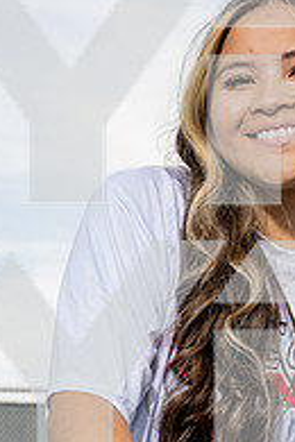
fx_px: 1917
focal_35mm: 156
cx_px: 170
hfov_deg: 8.8
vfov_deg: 13.1
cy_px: 362
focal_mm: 50
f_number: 6.3
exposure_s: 1/250
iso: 100
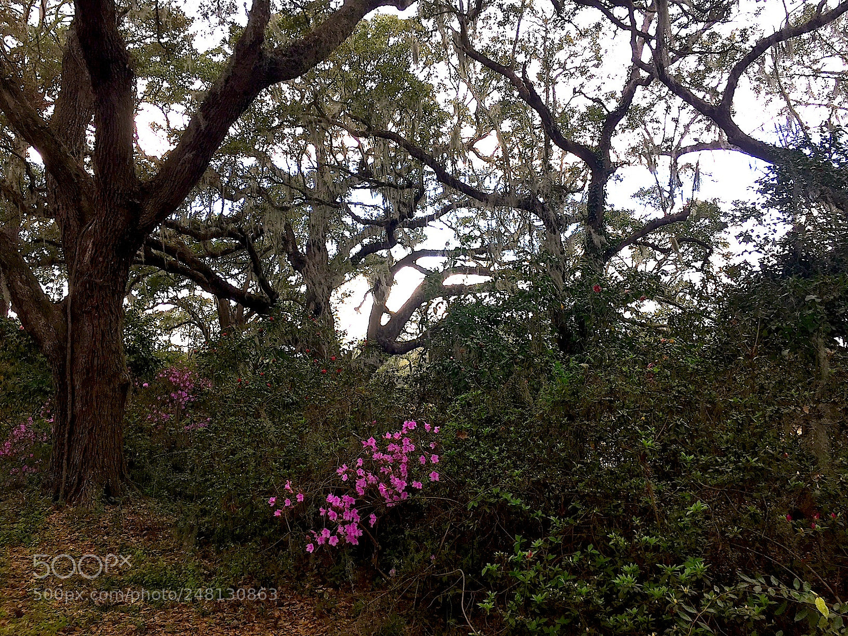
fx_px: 710
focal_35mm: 29
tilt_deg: +7.4
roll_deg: -4.5
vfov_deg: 48.2
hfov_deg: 61.7
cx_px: 424
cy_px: 318
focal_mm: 4.15
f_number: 2.2
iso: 32
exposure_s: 1/120
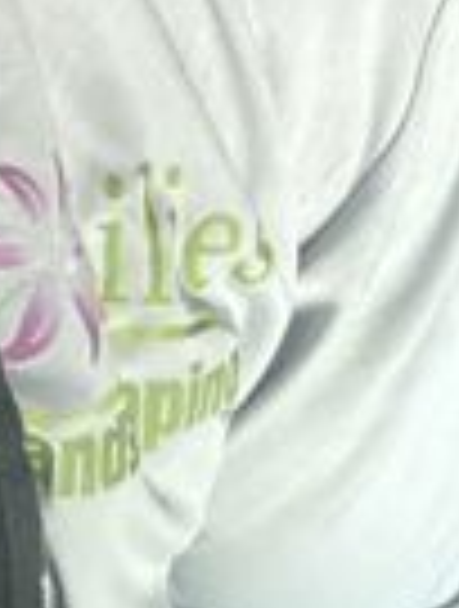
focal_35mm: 130
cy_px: -574
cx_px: -522
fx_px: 2288
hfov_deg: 10.4
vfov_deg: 13.2
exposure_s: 1/60
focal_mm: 2.69
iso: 250
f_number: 1.9
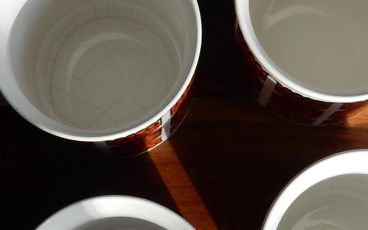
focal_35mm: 102
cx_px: 231
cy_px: 140
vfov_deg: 12.8
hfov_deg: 20.4
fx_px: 1023
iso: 125
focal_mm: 7.6
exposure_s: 1/40
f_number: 5.3
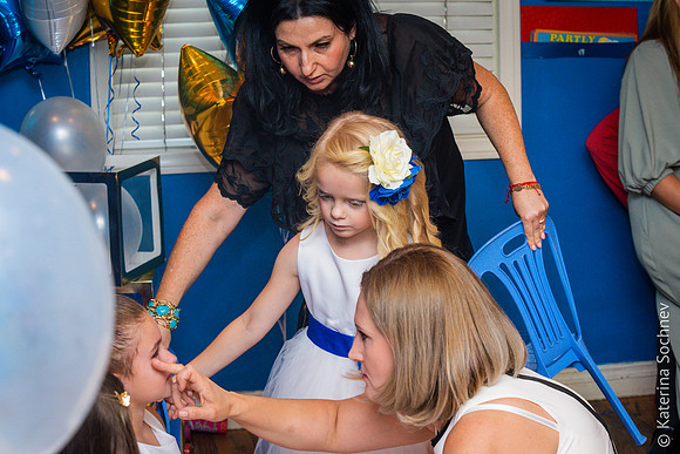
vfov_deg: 19.5
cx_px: 340
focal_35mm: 70
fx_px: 1322
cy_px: 227
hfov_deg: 28.8
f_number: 8
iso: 2000
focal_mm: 70
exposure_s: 1/200
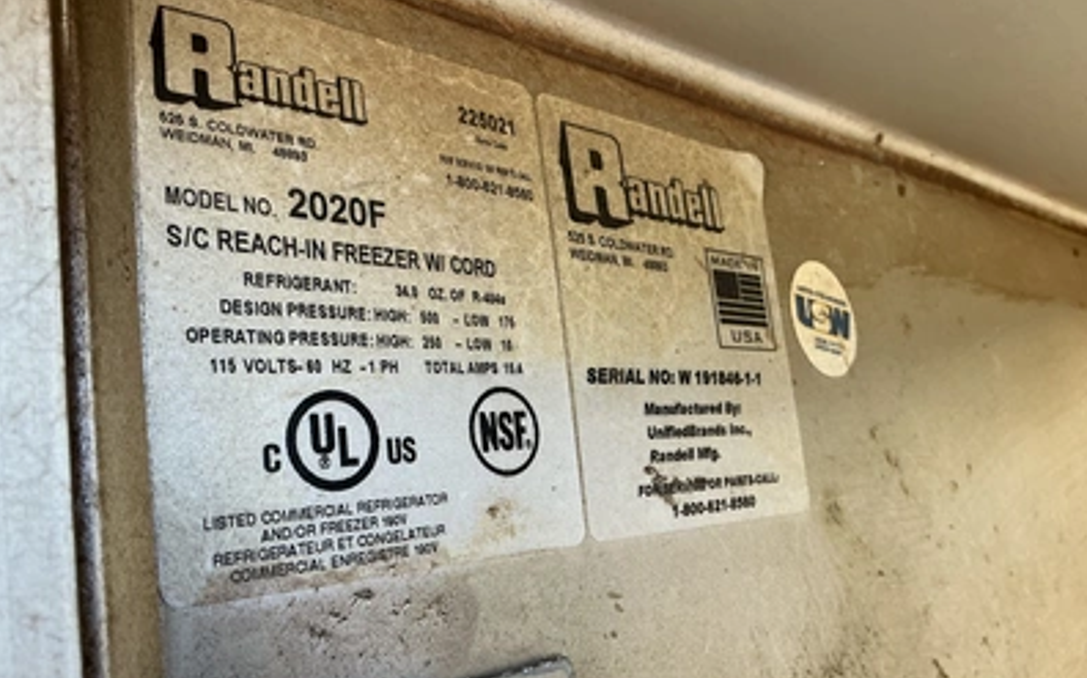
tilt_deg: +5.2
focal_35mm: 30
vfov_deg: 41.7
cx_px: 544
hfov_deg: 62.9
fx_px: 888
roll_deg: +3.9
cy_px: 384
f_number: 1.8
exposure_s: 1/122
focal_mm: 3
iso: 64
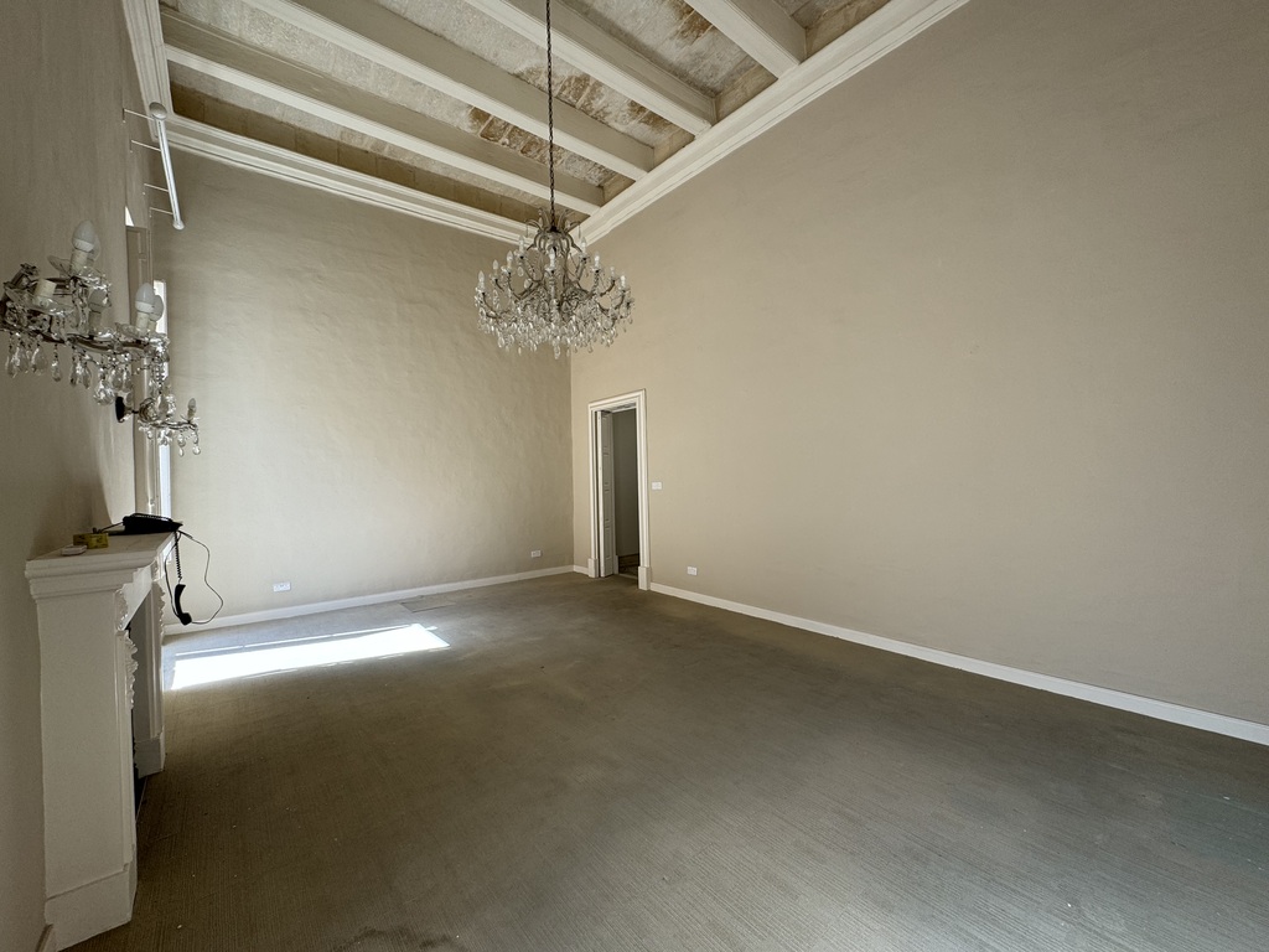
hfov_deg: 102.1
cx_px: 634
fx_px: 513
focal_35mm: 14
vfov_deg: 85.7
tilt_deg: -0.4
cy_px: 476
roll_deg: +0.7
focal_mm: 2.22
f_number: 2.2
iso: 50
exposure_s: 1/99
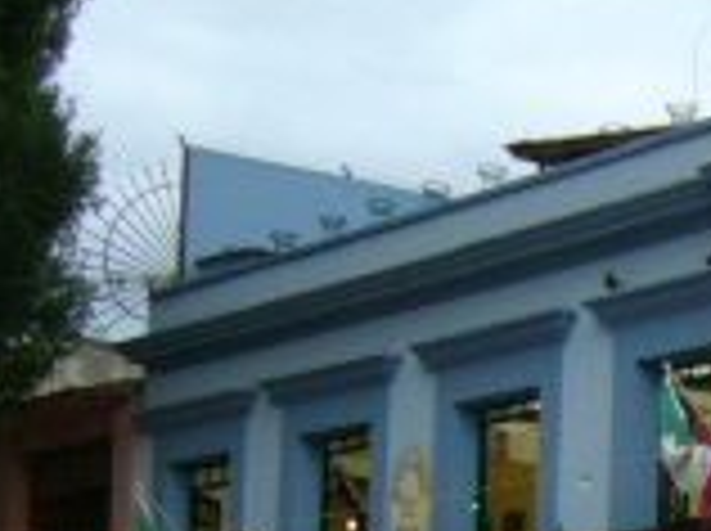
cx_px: 958
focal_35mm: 142
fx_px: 2912
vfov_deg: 10.2
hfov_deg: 13.4
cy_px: 662
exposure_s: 1/20
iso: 100
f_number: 2.8
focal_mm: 5.8
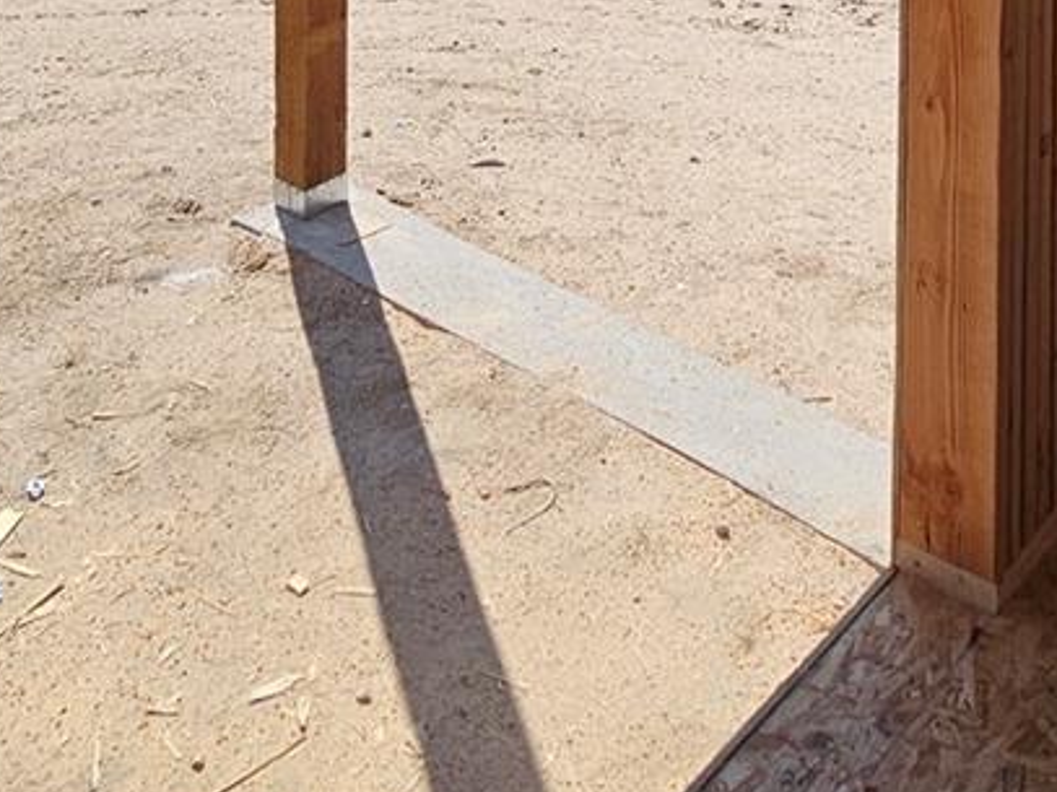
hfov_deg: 40.9
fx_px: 1404
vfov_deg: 22.2
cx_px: 667
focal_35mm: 46
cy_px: -558
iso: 50
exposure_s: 1/2246
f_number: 2.2
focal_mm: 2.2
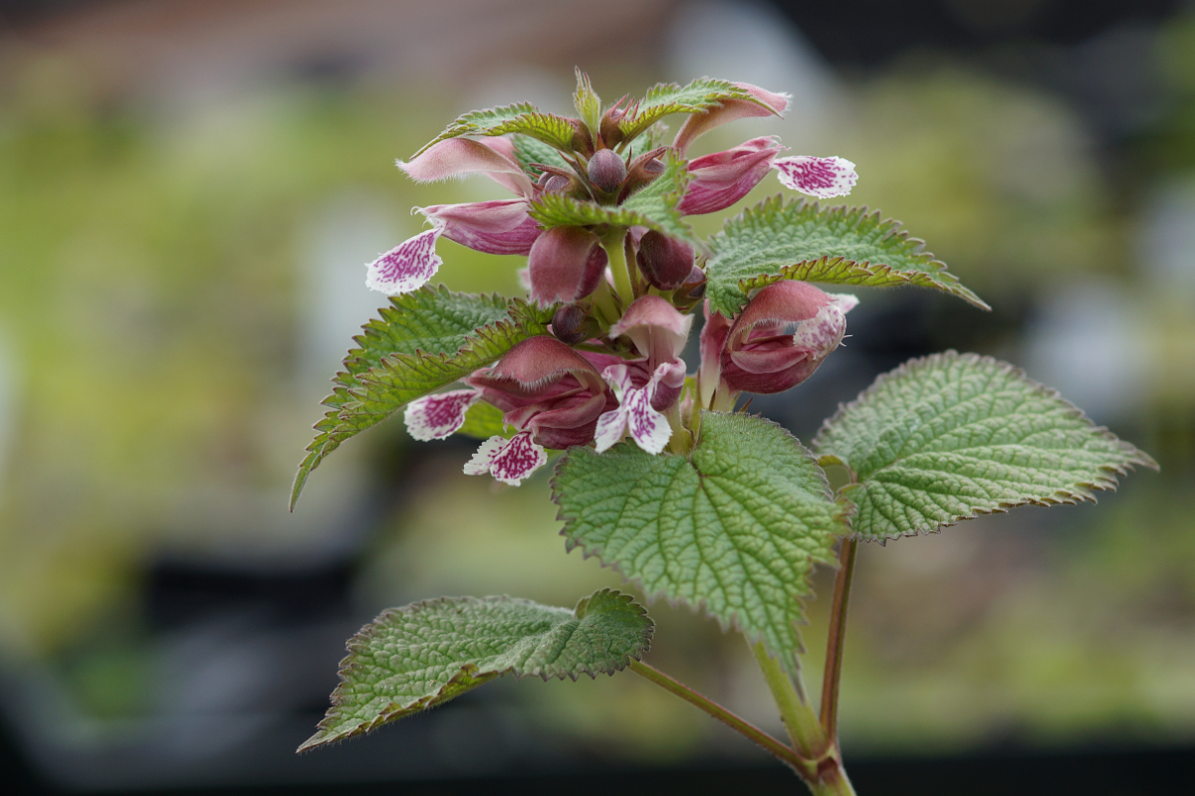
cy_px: 398
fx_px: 4979
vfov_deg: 9.1
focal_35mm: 150
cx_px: 598
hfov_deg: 13.7
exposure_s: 1/160
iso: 160
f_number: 5
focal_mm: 100
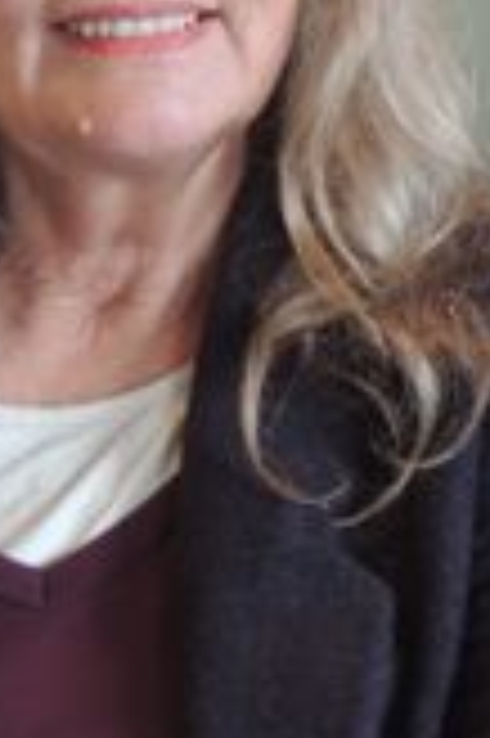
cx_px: 616
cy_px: -4
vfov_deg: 13.2
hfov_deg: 8.8
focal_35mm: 153
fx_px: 3130
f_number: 3.5
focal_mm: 8.3
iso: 400
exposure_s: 1/13
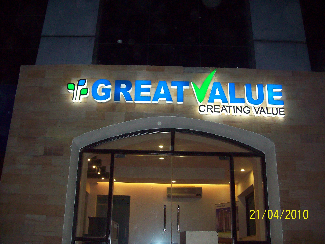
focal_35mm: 36
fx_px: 338
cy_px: 122
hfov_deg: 51.4
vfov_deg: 39.7
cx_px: 162
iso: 200
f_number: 2.7
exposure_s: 1/64
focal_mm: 6
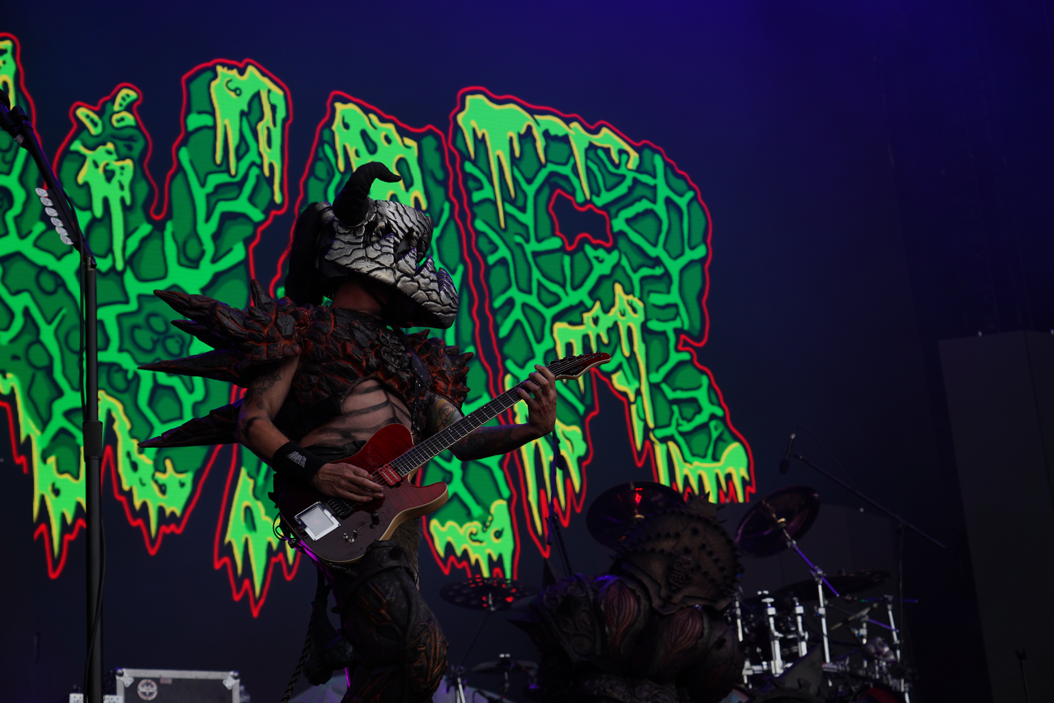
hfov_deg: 26.7
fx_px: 2225
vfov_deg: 17.9
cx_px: 527
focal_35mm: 76
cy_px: 352
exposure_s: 1/160
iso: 100
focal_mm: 76
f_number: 5.6
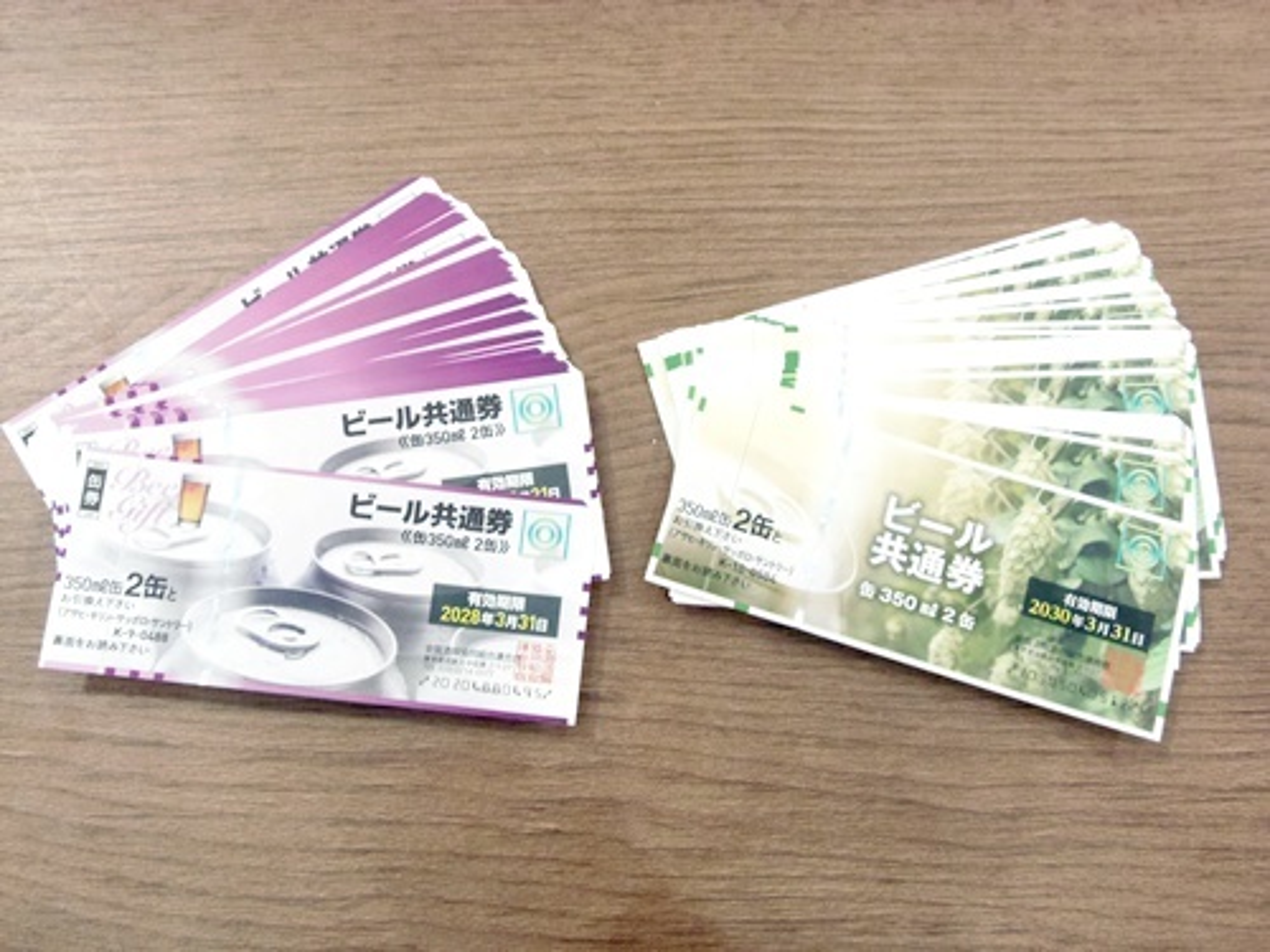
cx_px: 635
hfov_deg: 52.6
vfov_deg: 40.7
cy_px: 476
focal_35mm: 35
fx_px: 1284
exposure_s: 1/30
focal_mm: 6.5
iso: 400
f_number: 3.4
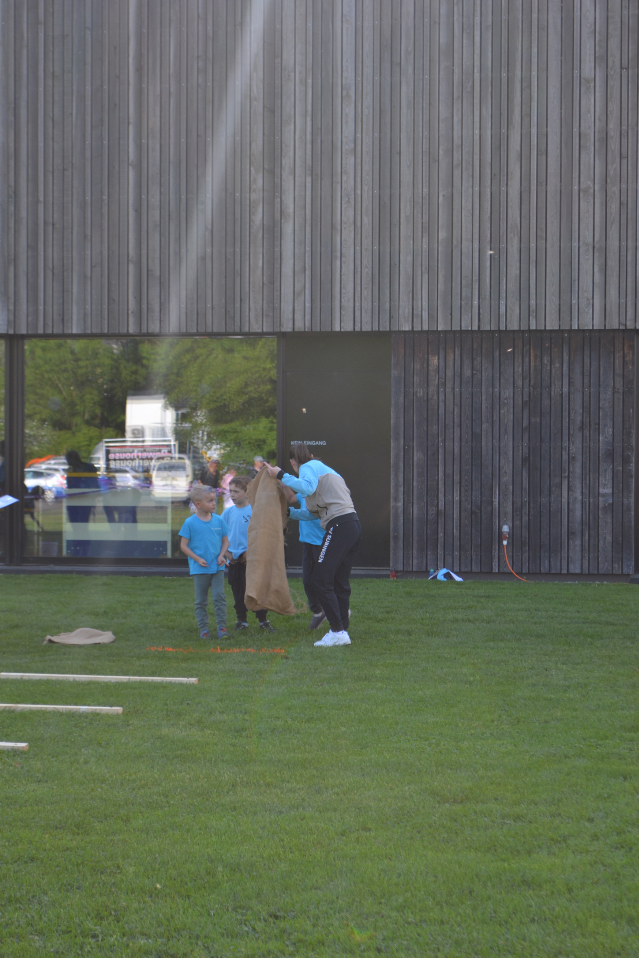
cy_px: 479
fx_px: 2197
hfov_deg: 16.6
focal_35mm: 82
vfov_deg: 24.6
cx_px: 320
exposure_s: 1/125
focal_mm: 55
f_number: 5.6
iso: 125
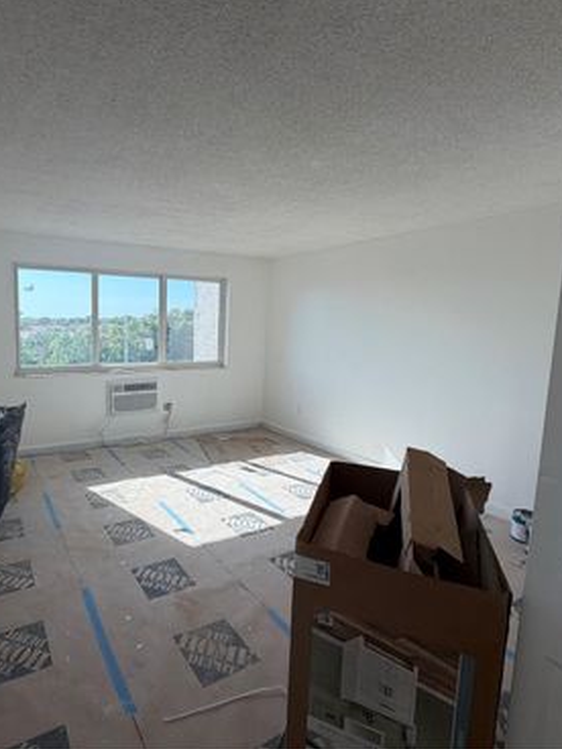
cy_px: 369
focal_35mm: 19
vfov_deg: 84.7
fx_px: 411
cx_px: 187
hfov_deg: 66.8
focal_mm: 2.22
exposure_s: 1/335
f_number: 2.2
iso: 50
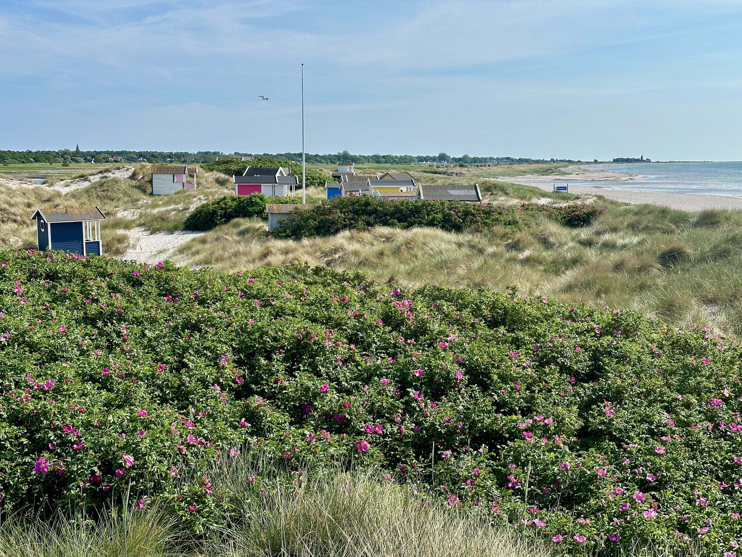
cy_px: 281
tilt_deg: -5.3
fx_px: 1050
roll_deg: +1.1
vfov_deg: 29.7
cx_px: 375
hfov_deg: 38.9
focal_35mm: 49
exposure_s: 1/4184
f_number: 1.78
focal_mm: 6.86
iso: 64
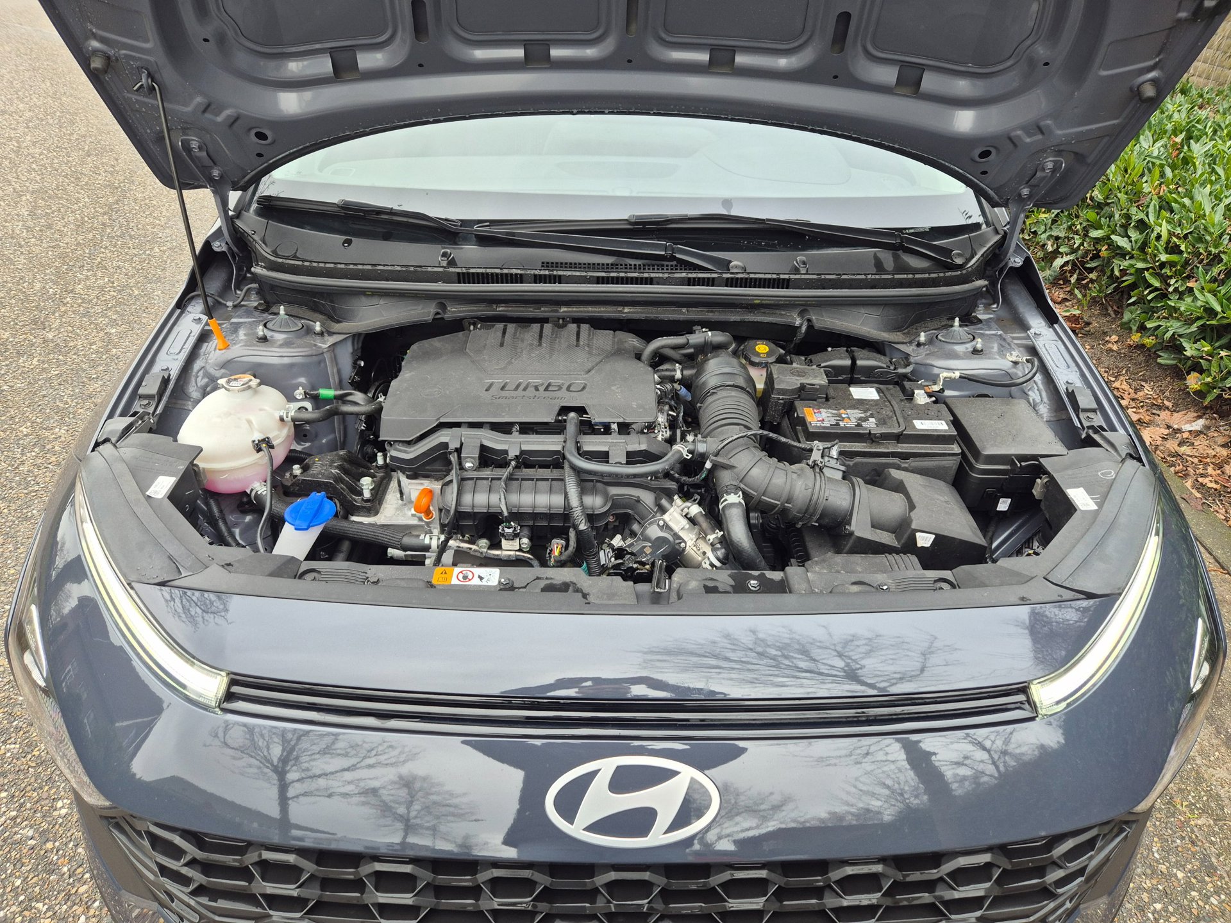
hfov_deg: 73.9
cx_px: 616
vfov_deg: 58.9
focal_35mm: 23
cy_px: 462
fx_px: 818
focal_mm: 5.4
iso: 64
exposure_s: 1/180
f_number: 1.8
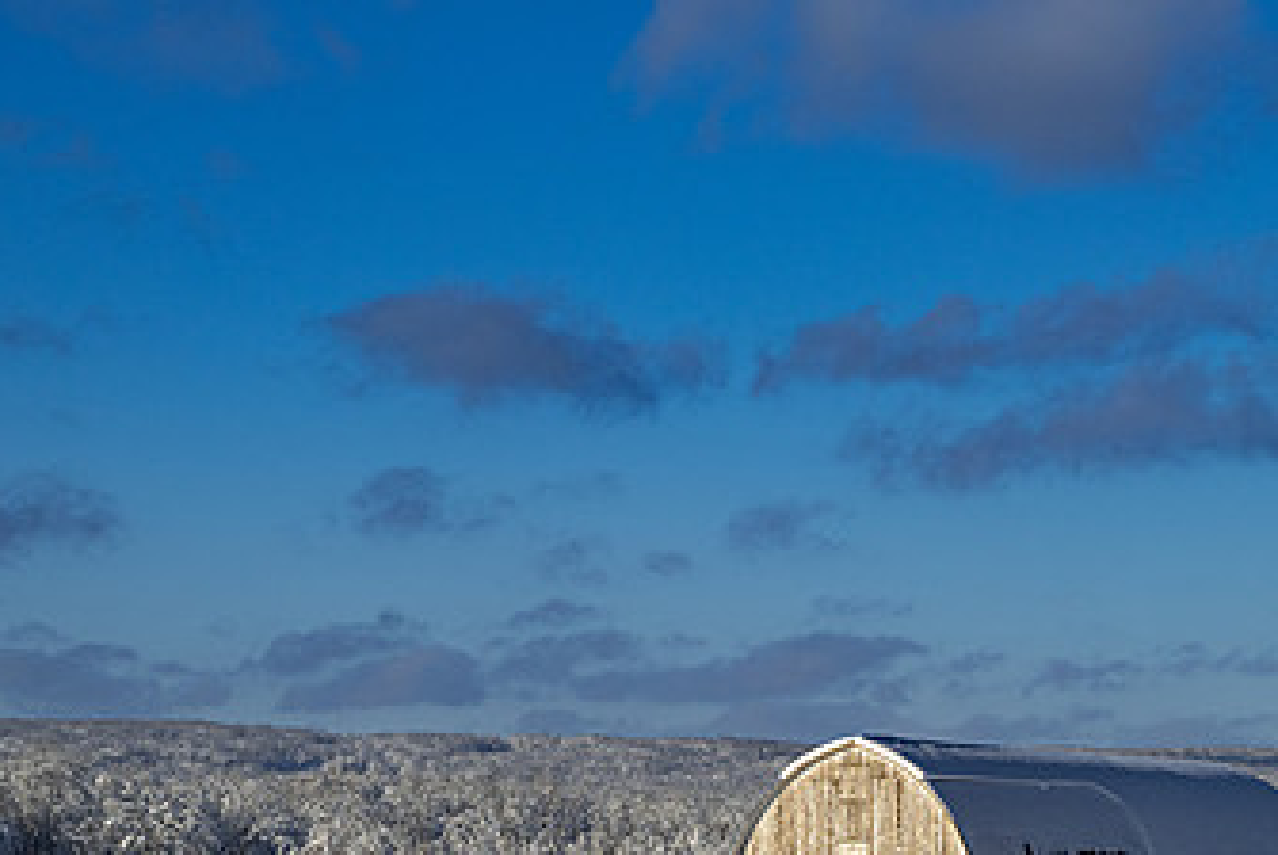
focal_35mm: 140
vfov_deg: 9.8
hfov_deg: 14.5
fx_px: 4974
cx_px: 1064
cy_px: 399
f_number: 8
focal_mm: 70
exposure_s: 1/500
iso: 200
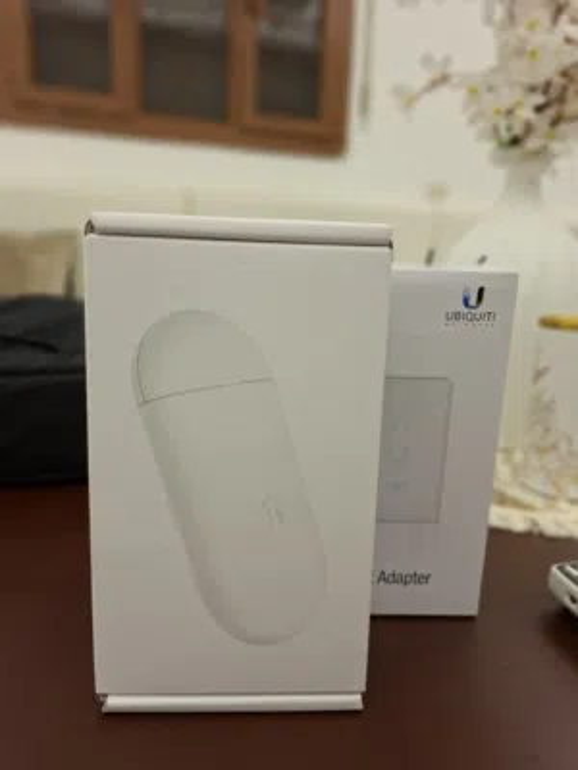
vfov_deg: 73.9
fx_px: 512
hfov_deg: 58.9
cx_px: 289
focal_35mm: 23
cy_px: 385
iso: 125
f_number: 1.8
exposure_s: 1/100
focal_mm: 5.54
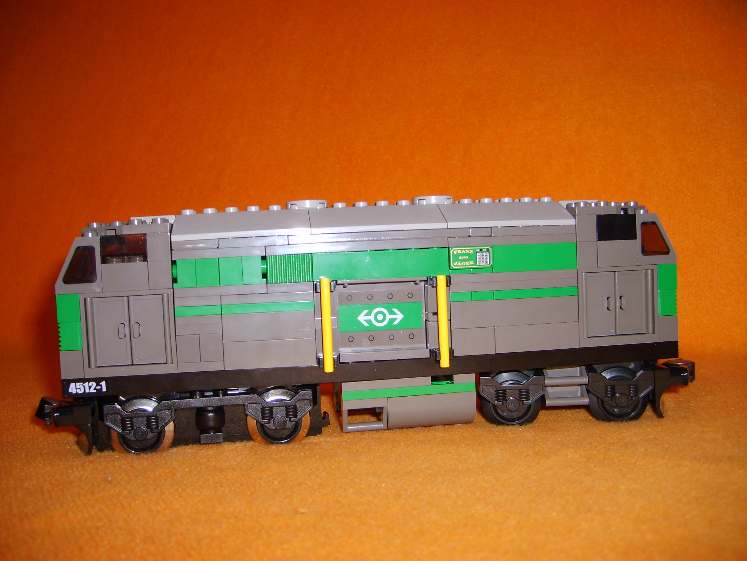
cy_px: 280
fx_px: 755
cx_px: 374
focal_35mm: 35
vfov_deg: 40.7
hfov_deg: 52.6
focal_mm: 5.8
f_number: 2.8
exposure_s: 1/45
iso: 100
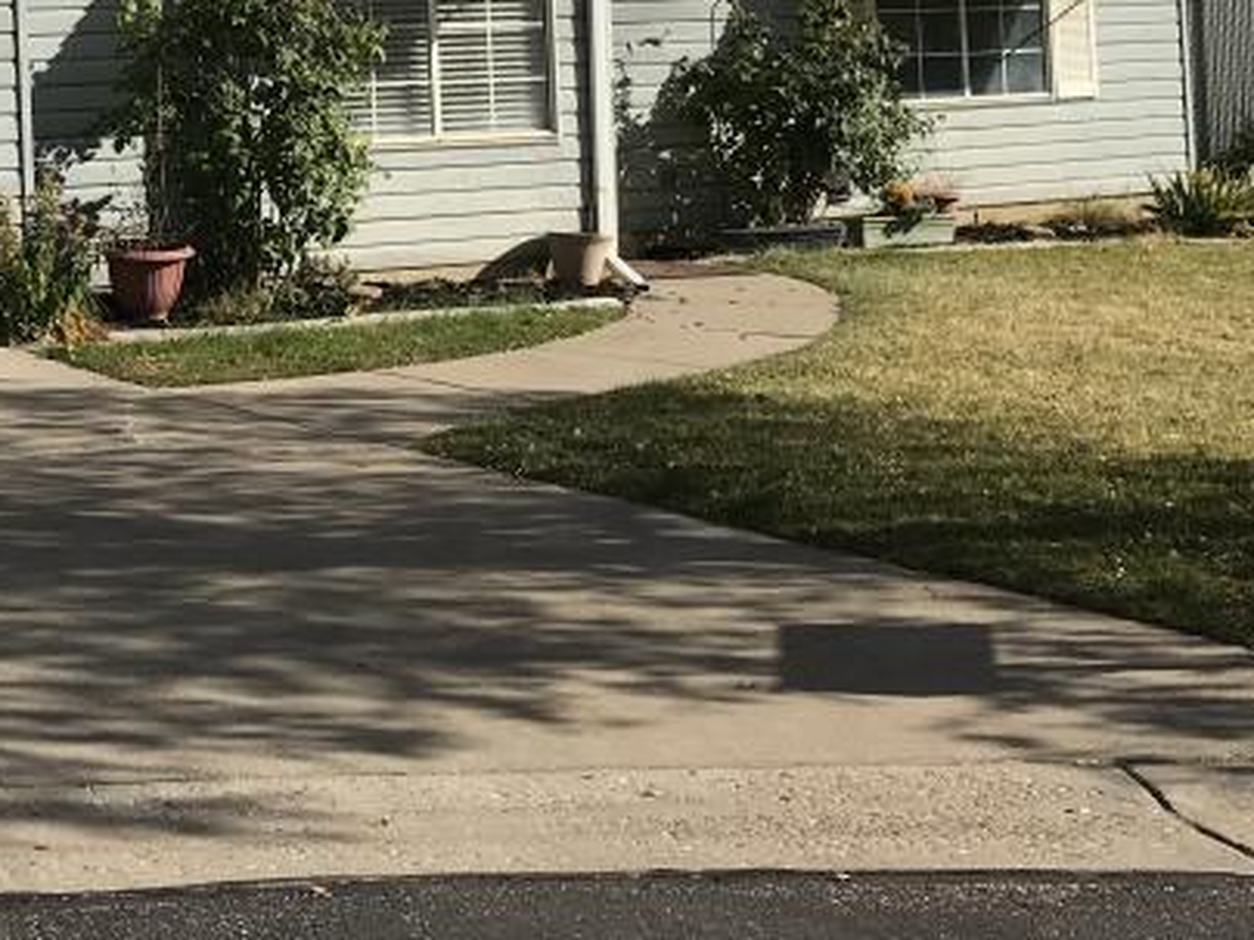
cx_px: 34
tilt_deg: +2.3
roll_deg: +2.9
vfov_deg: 20.3
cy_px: 71
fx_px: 2572
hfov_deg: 26.1
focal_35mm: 71
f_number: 1.8
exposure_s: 1/3831
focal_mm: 3.99
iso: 20
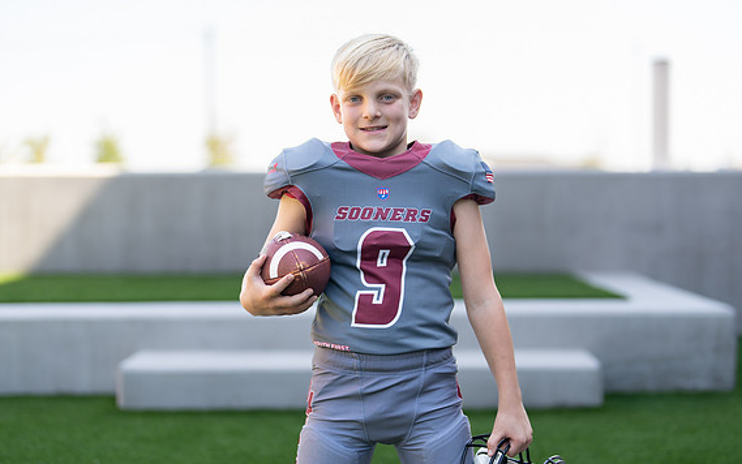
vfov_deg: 20.6
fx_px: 1274
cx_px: 394
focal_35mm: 63
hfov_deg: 32.5
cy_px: 230
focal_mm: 50
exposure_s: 1/1600
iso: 100
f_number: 1.2
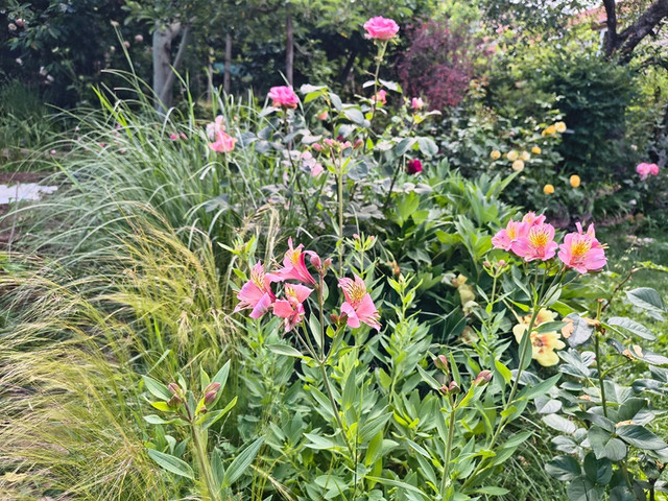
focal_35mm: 24
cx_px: 334
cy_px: 250
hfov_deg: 71.6
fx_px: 463
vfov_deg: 56.8
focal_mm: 5.56
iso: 100
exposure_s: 1/161
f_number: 1.8
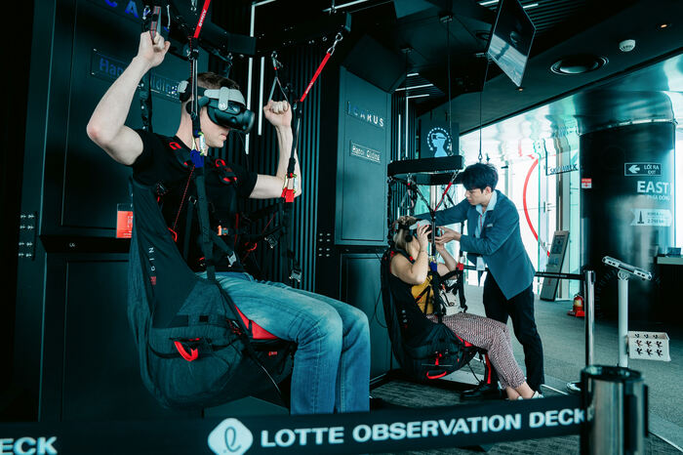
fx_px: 455
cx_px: 342
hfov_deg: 73.8
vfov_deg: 53.1
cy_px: 228
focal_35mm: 24
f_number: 5
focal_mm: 24
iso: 400
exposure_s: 1/160
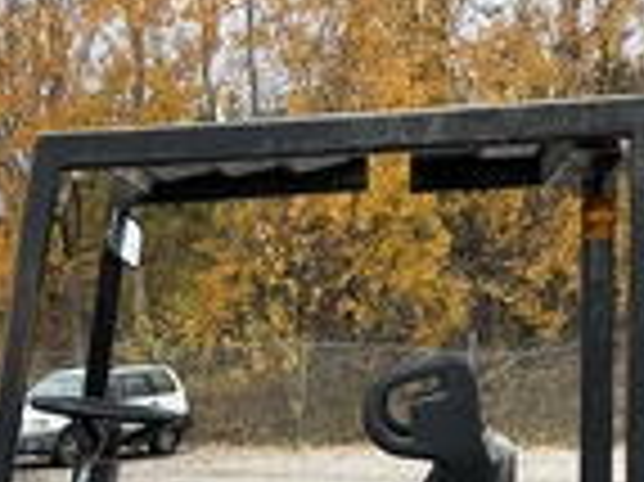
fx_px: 1506
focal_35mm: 81
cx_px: 108
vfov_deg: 17.3
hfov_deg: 23.7
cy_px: 590
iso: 64
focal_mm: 3
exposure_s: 1/122
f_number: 1.8
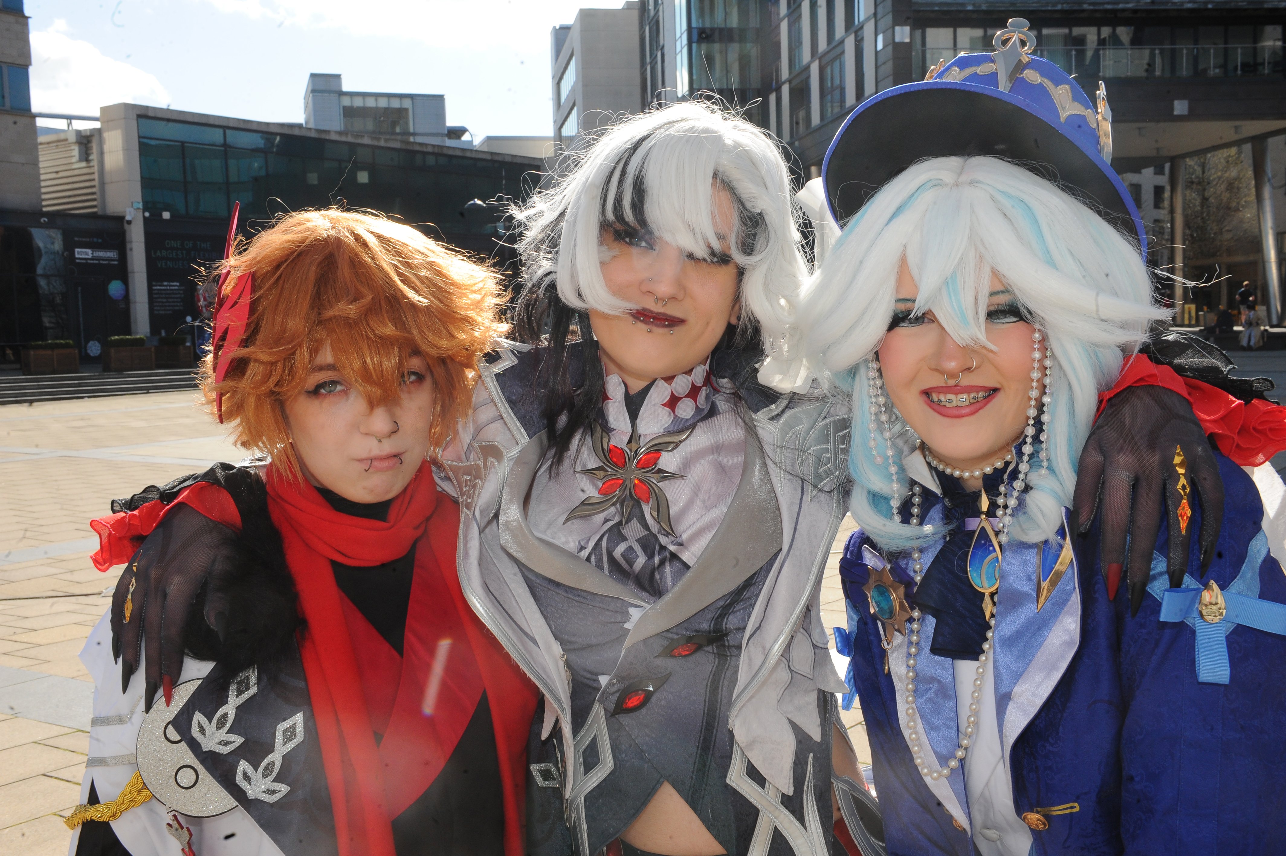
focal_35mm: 38
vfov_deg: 35.0
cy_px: 428
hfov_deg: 50.7
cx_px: 643
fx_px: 1357
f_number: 18
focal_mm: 38
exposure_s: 1/250
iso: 800
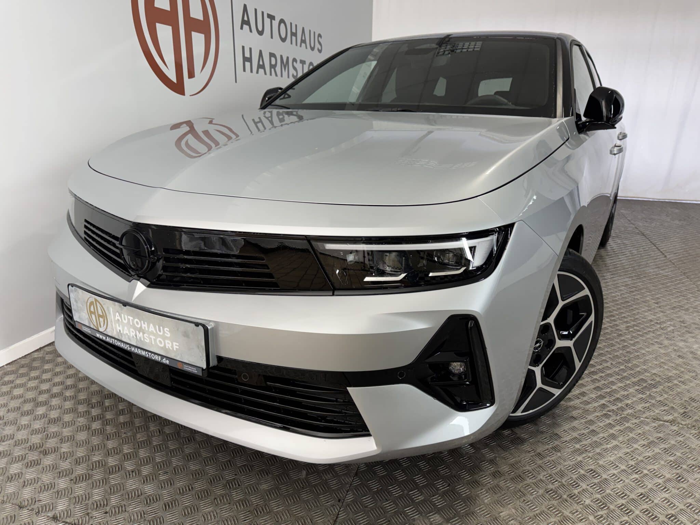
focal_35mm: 24
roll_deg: -1.2
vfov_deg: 56.8
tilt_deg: -18.0
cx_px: 350
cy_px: 262
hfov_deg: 71.6
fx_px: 485
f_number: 1.78
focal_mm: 6.76
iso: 160
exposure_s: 1/100
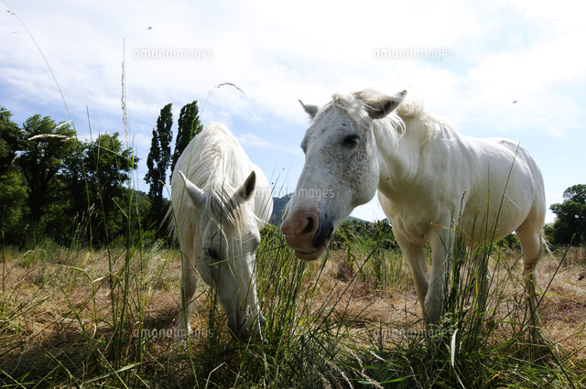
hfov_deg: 81.3
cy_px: 194
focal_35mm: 21
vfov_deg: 59.4
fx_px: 341
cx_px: 293
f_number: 13
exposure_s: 1/320
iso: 200
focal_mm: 14
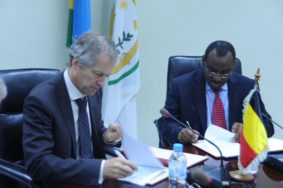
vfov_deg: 21.9
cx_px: 142
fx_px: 487
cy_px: 94
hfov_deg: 32.4
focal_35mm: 62
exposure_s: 1/40
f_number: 5
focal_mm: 62
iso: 1600
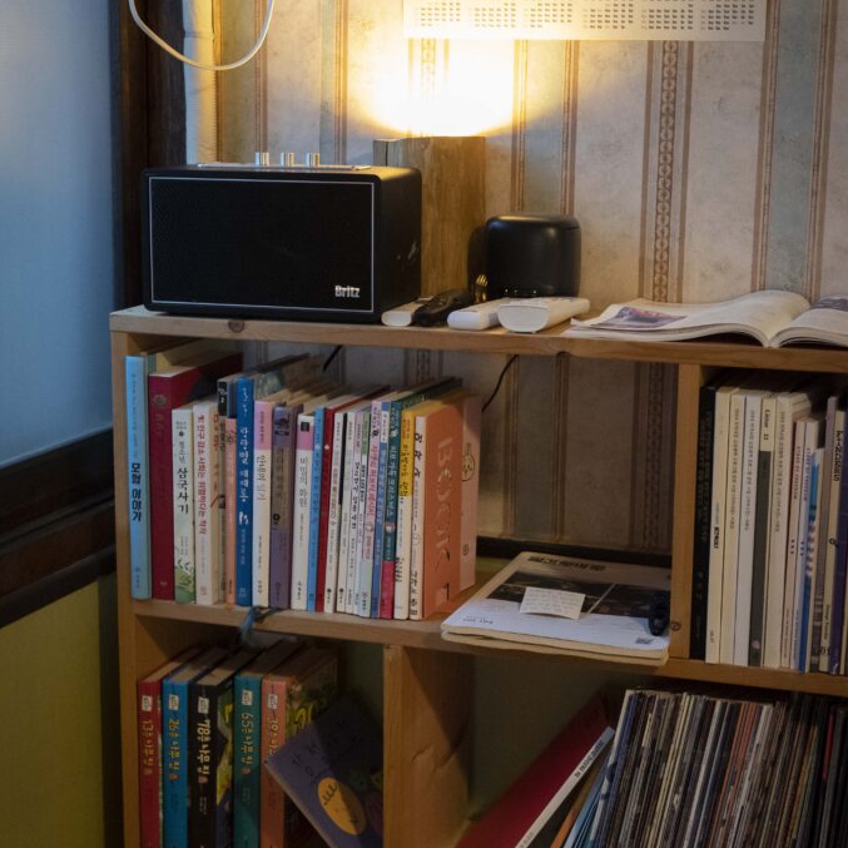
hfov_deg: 27.3
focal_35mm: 63
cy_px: 443
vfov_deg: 27.3
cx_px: 427
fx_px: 1746
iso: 12800
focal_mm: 49
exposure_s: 1/160
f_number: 5.6
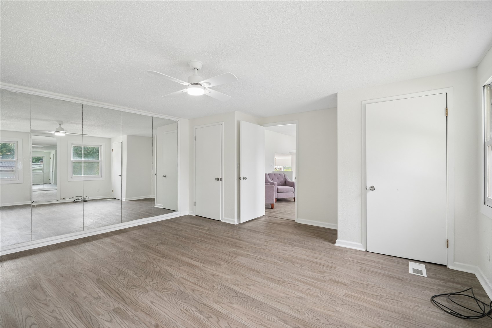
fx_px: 219
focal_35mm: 16
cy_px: 164
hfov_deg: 96.7
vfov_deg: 73.7
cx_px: 246
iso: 400
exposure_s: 1/20
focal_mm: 16
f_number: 10
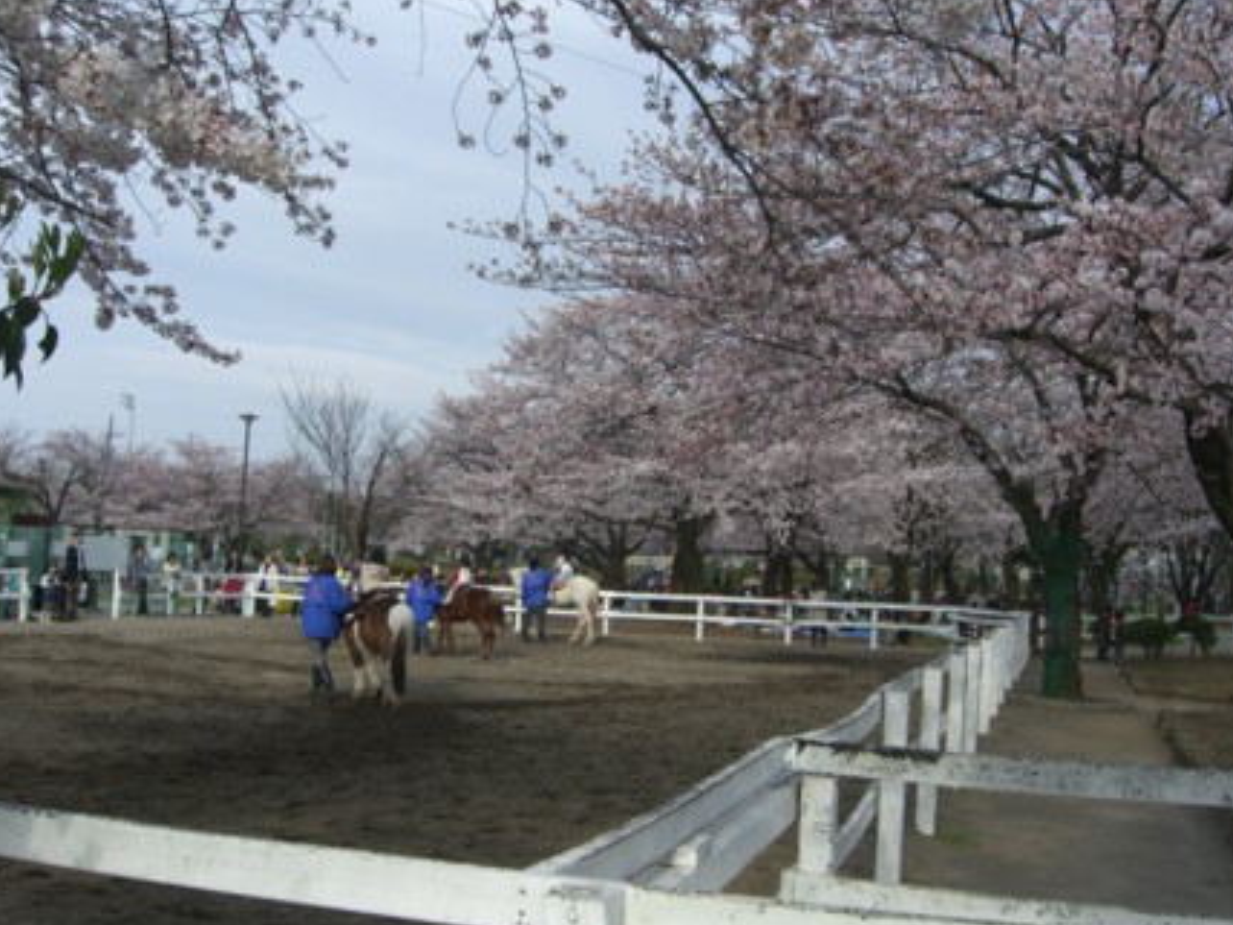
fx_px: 1425
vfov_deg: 36.0
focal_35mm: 40
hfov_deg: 46.8
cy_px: 478
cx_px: 634
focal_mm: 7.9
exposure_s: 1/500
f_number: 4
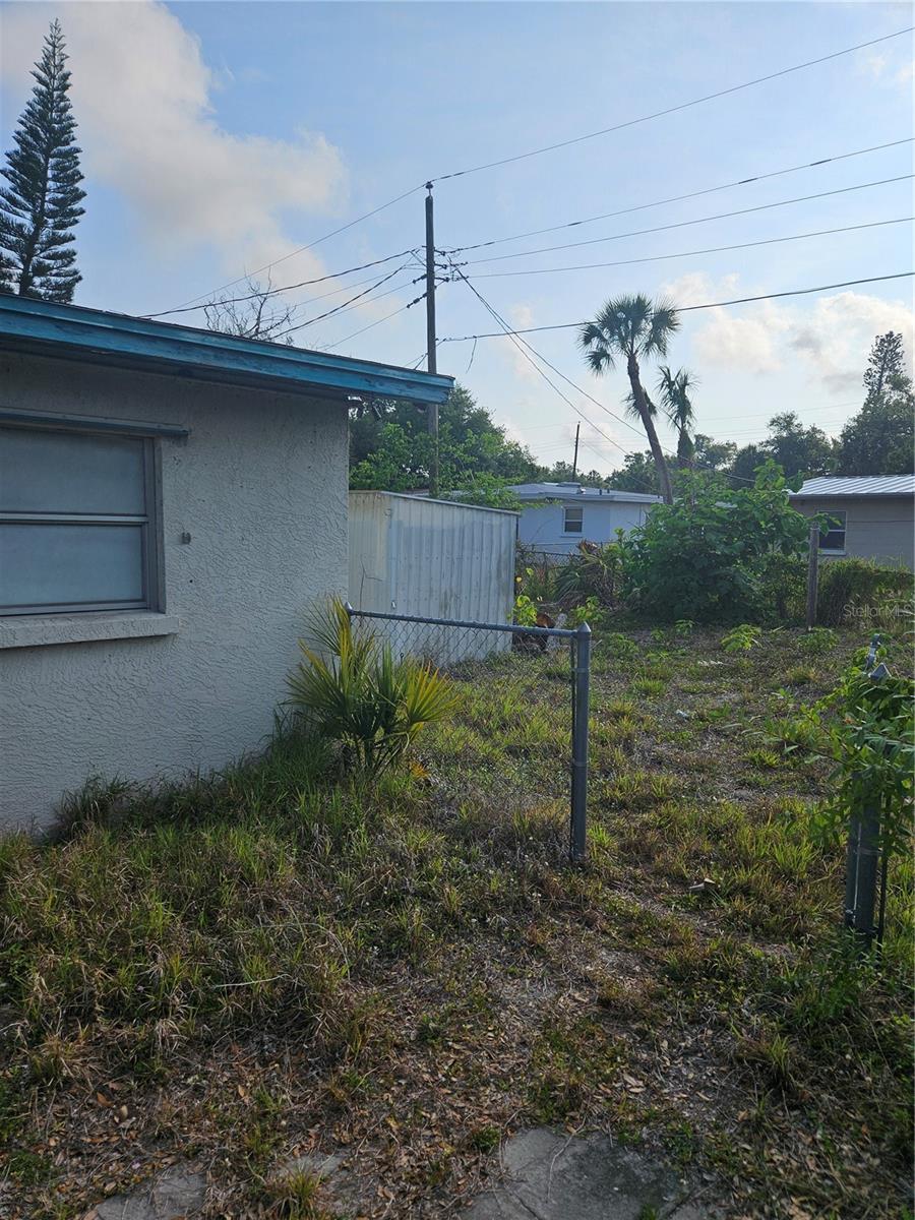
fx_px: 811
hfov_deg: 58.9
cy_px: 610
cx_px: 458
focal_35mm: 23
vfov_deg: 73.9
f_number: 1.8
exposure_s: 1/2820
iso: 25
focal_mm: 5.4
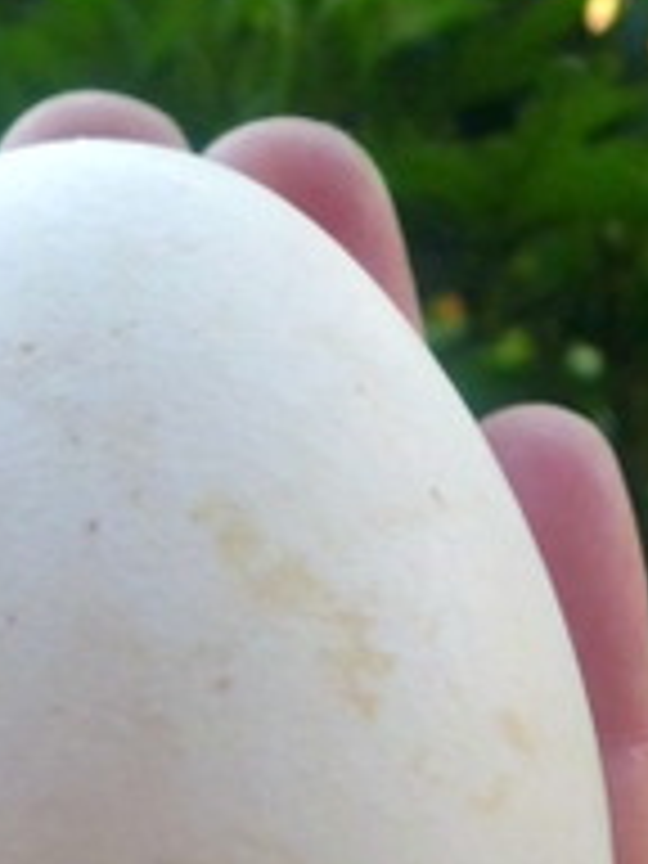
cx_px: 108
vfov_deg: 28.5
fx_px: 1622
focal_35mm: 65
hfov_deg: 22.2
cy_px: 796
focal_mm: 4.7
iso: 100
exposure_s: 1/125
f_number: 2.8
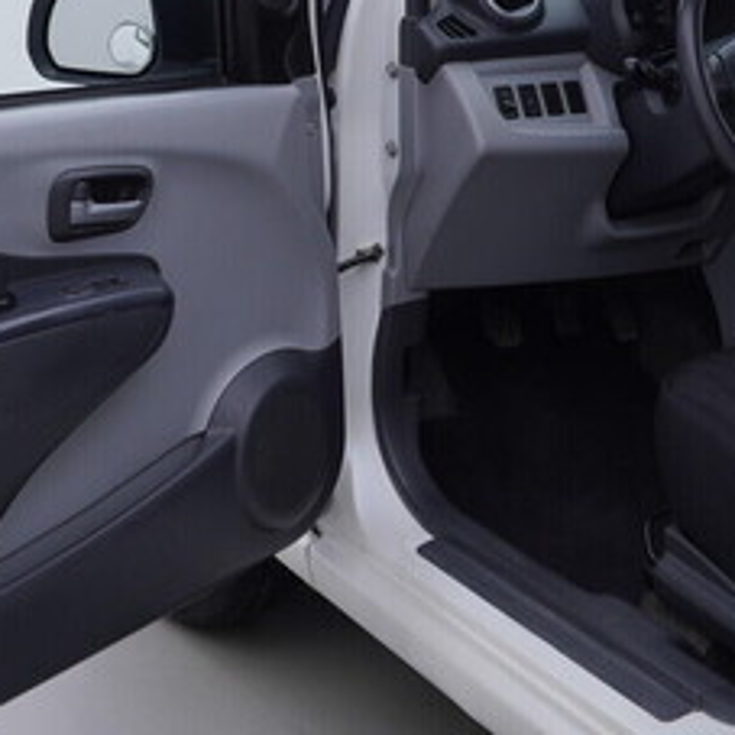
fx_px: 1778
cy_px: 189
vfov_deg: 23.1
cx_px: 301
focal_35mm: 74
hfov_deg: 23.3
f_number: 4
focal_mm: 24
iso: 125
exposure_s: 1/80
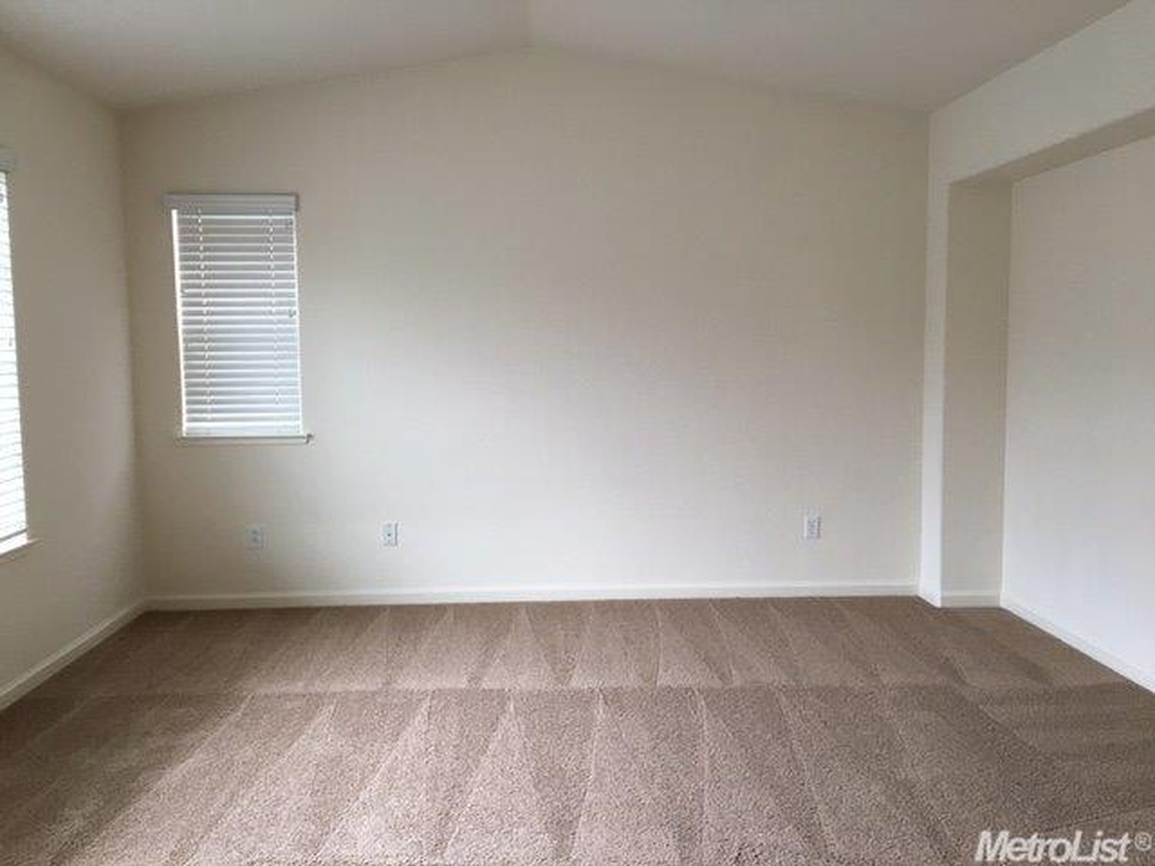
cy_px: 433
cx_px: 578
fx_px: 968
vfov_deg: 48.2
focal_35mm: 29
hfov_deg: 61.7
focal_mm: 4.15
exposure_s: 1/40
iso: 25
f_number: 2.2
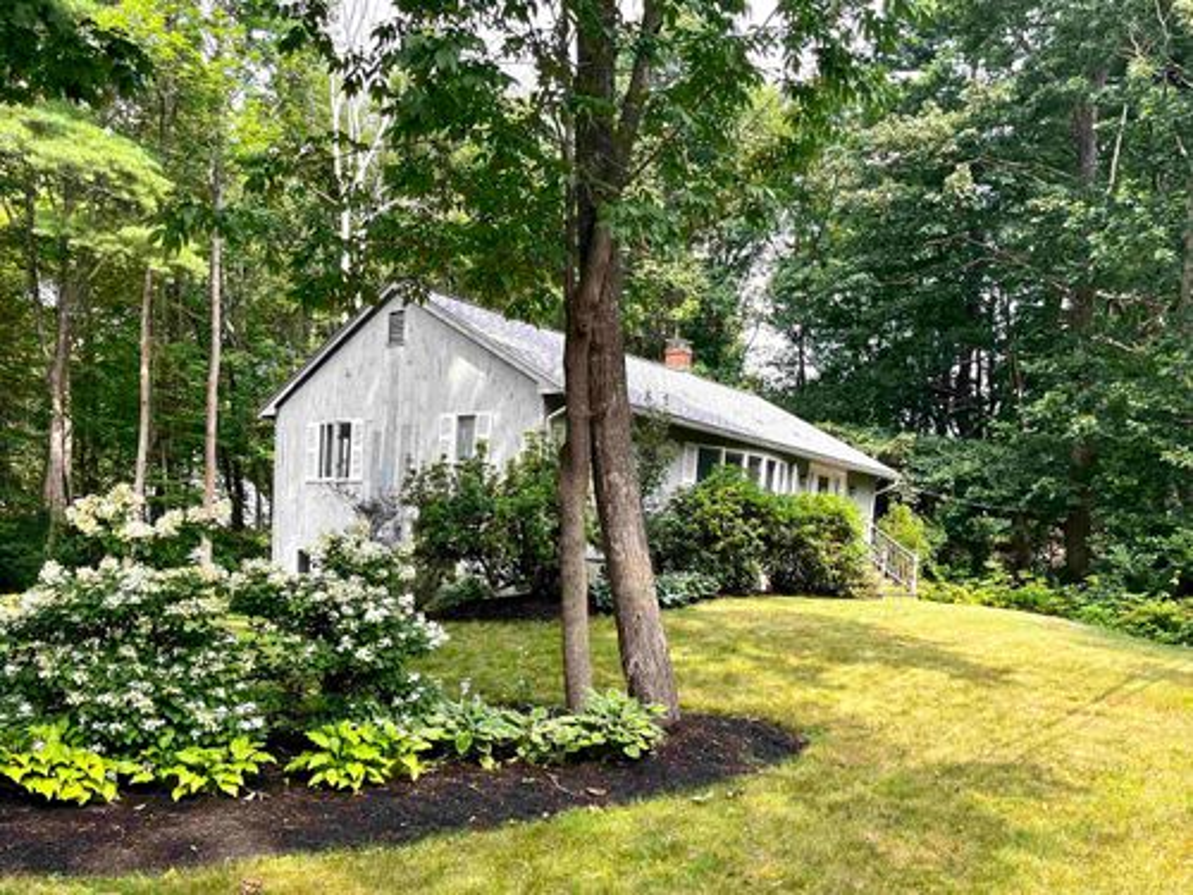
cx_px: 596
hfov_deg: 67.3
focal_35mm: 26
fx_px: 896
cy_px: 448
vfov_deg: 53.1
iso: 50
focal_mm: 5.1
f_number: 1.6
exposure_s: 1/534
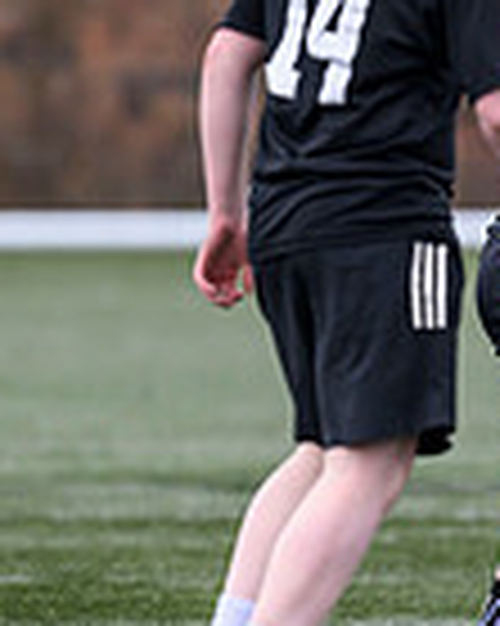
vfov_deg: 1.1
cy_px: 167
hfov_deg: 0.9
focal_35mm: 1728
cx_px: 1180
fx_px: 31999
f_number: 3.5
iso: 500
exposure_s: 1/1250
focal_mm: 400
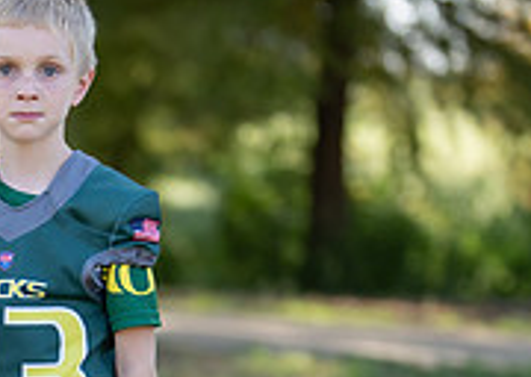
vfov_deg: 8.4
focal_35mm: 169
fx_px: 2545
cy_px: 451
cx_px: 38
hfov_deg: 11.8
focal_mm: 50
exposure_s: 1/1250
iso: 100
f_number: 1.2
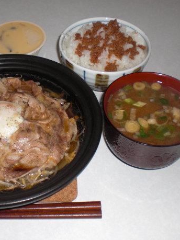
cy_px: 116
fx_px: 368
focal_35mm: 53
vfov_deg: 36.2
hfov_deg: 27.2
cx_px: 47
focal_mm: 6.3
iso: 64
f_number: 3.1
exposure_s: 1/60
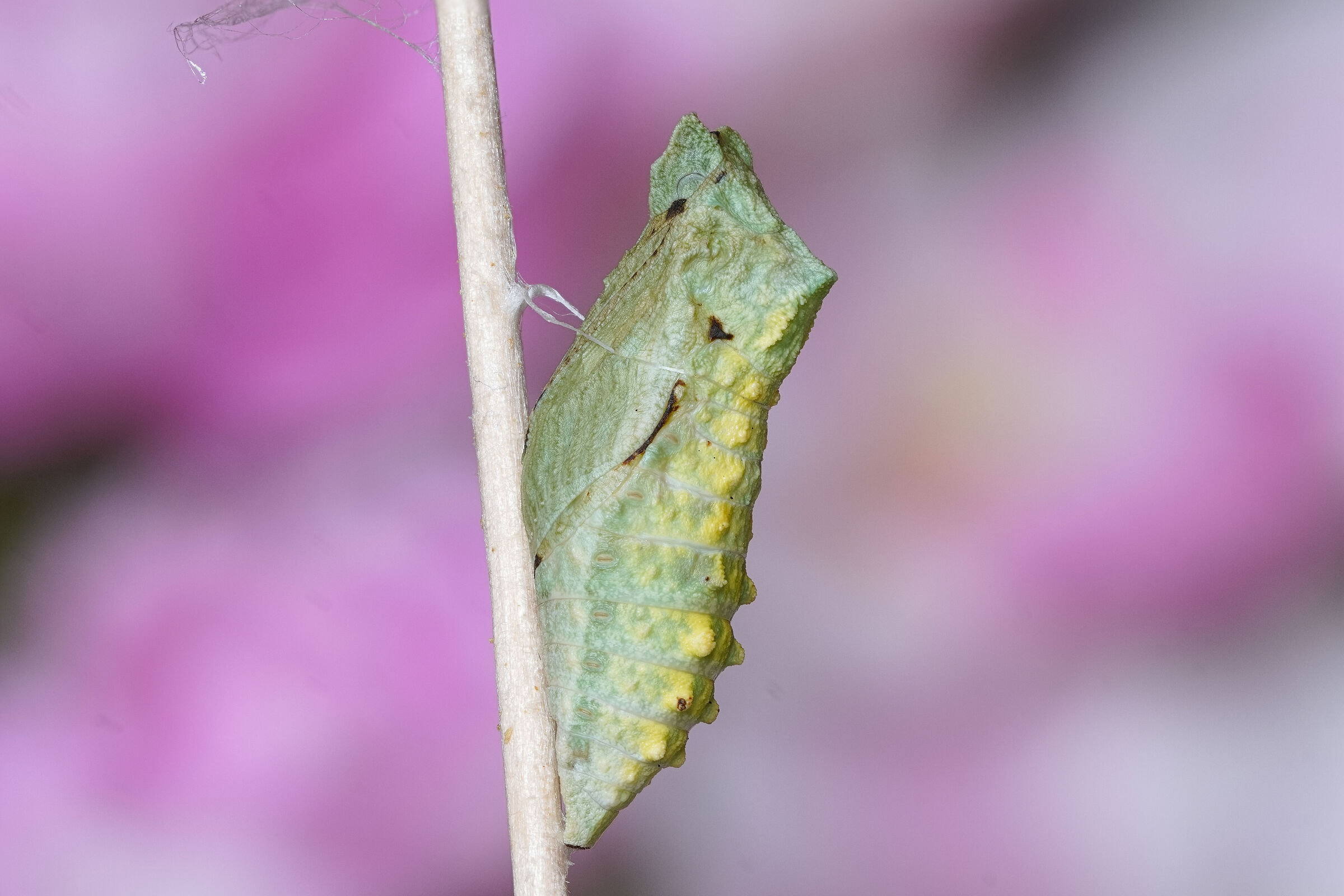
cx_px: 672
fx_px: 8399
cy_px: 448
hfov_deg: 9.1
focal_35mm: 225
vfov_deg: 6.1
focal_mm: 150
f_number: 11
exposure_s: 1/30
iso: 250
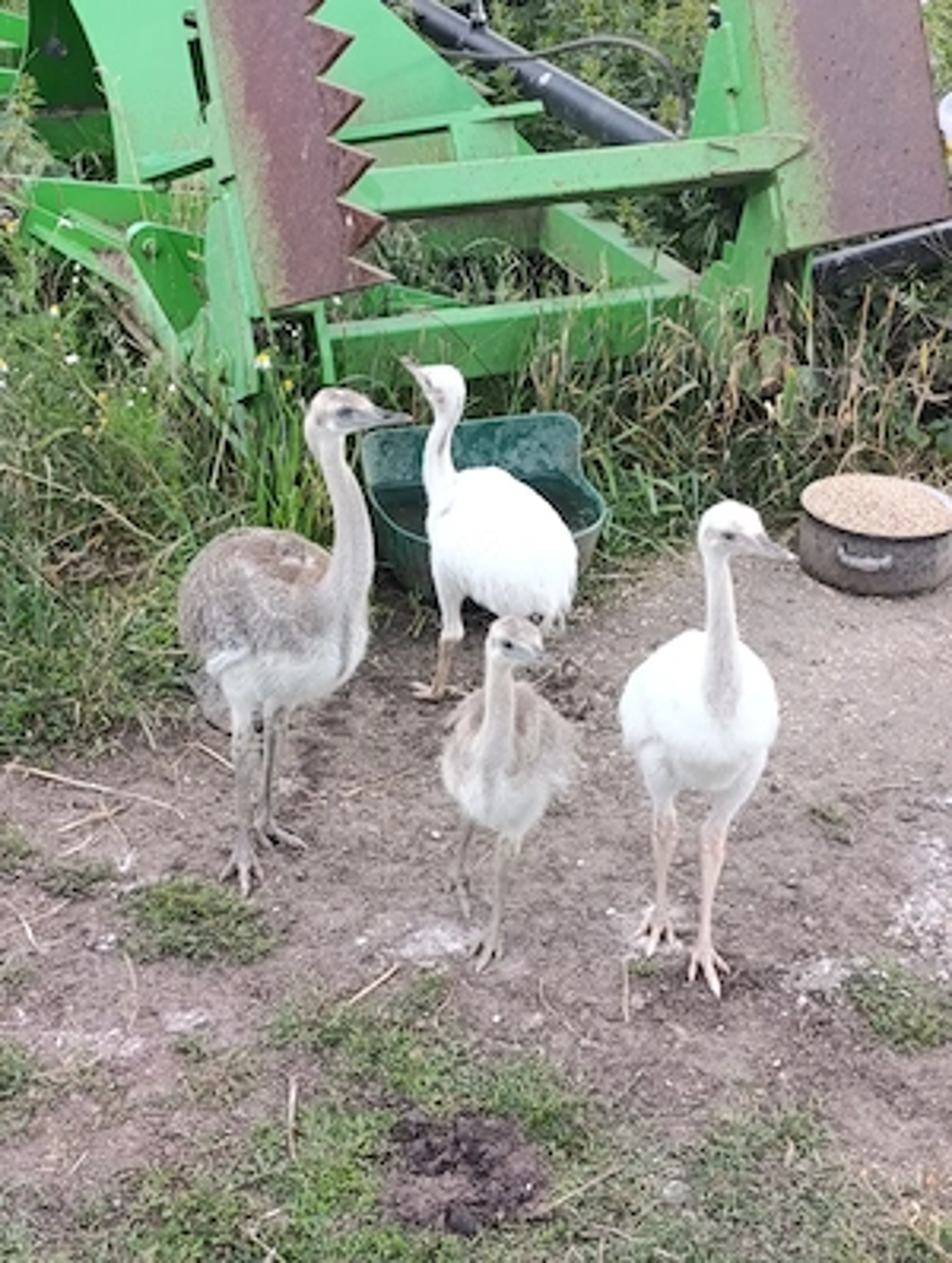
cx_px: 476
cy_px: 632
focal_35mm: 23
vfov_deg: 73.8
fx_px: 841
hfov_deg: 59.0
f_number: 1.6
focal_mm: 6.14
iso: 125
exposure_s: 1/100
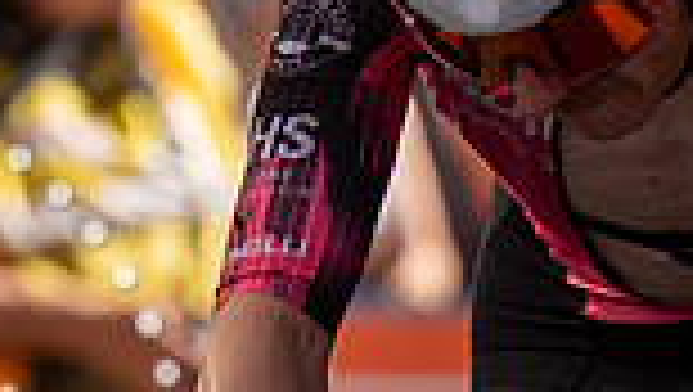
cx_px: 776
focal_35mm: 1648
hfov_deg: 1.3
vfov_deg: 0.7
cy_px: 308
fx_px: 30315
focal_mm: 194
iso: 400
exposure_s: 1/1000
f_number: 4
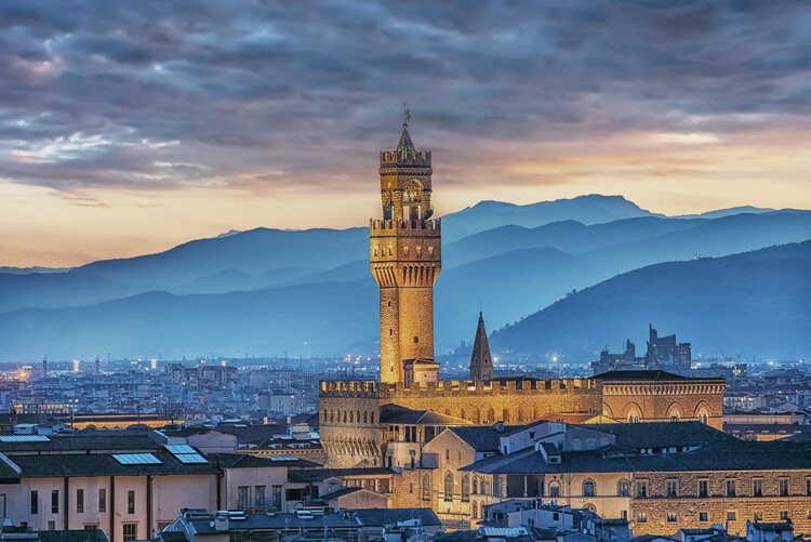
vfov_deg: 6.6
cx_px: 406
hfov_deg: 9.8
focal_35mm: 210
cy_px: 271
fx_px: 4733
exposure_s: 6
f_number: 8
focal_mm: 210
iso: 64
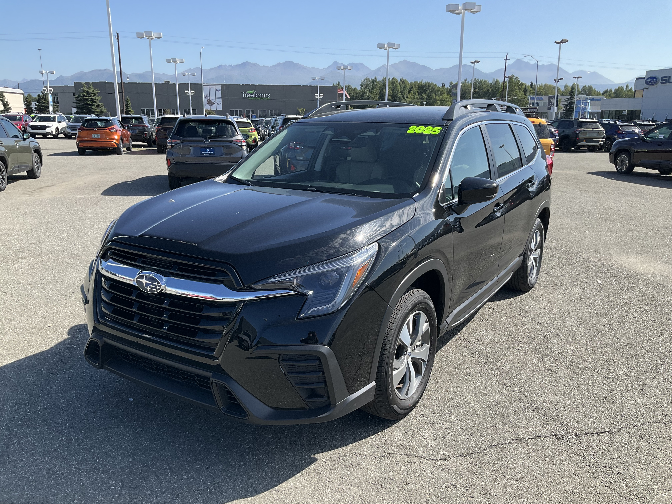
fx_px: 563
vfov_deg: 48.2
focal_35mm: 29
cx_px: 336
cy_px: 252
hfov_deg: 61.7
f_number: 1.8
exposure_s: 1/1098
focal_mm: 3
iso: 25
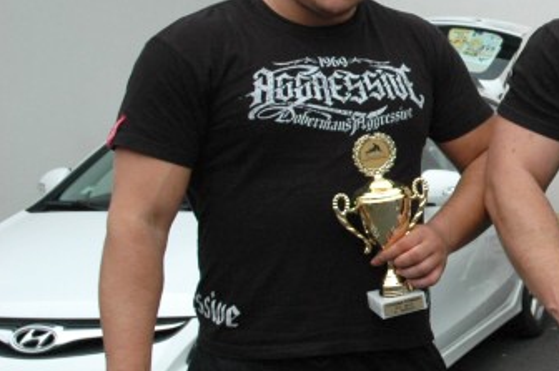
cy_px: 147
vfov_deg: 15.3
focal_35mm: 89
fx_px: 1383
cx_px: 662
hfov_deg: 21.3
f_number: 7.1
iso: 500
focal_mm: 25
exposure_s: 1/200
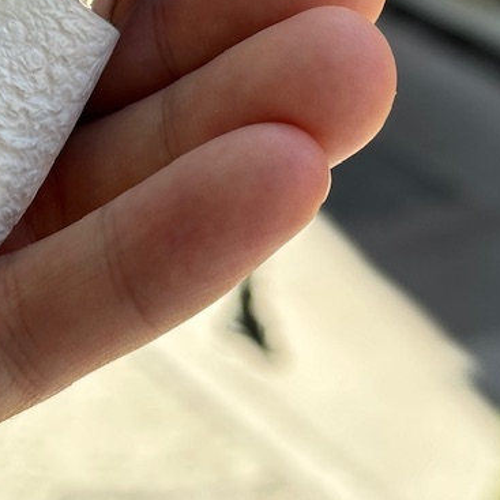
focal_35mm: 148
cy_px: -64
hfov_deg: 11.7
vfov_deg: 11.6
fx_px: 2419
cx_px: 5
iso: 64
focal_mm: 6.86
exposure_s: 1/672
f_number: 1.78
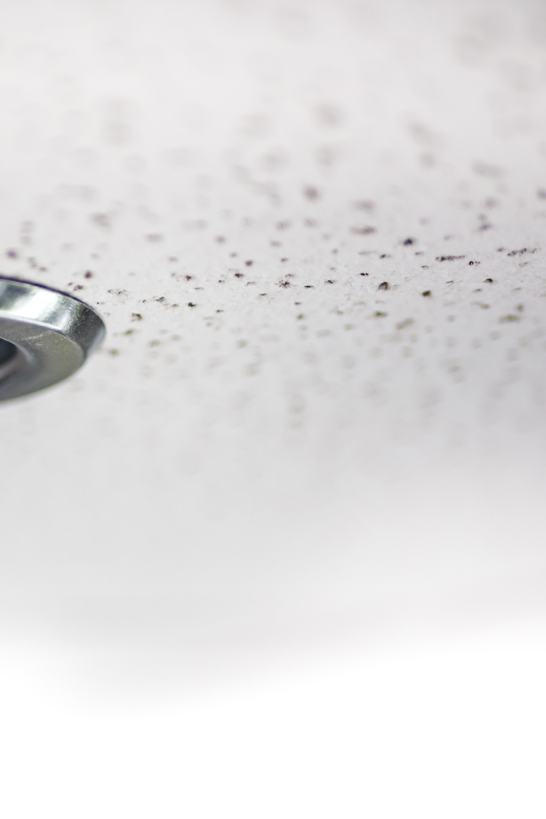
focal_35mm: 70
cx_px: 48
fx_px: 1593
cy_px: 409
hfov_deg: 19.1
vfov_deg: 28.8
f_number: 1.7
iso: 200
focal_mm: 25
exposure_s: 1/125
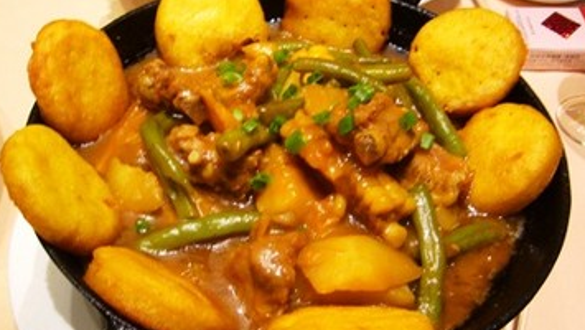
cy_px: 193
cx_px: 269
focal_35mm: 43
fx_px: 667
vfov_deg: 27.7
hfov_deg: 47.3
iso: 160
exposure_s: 1/15
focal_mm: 5.8
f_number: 2.8
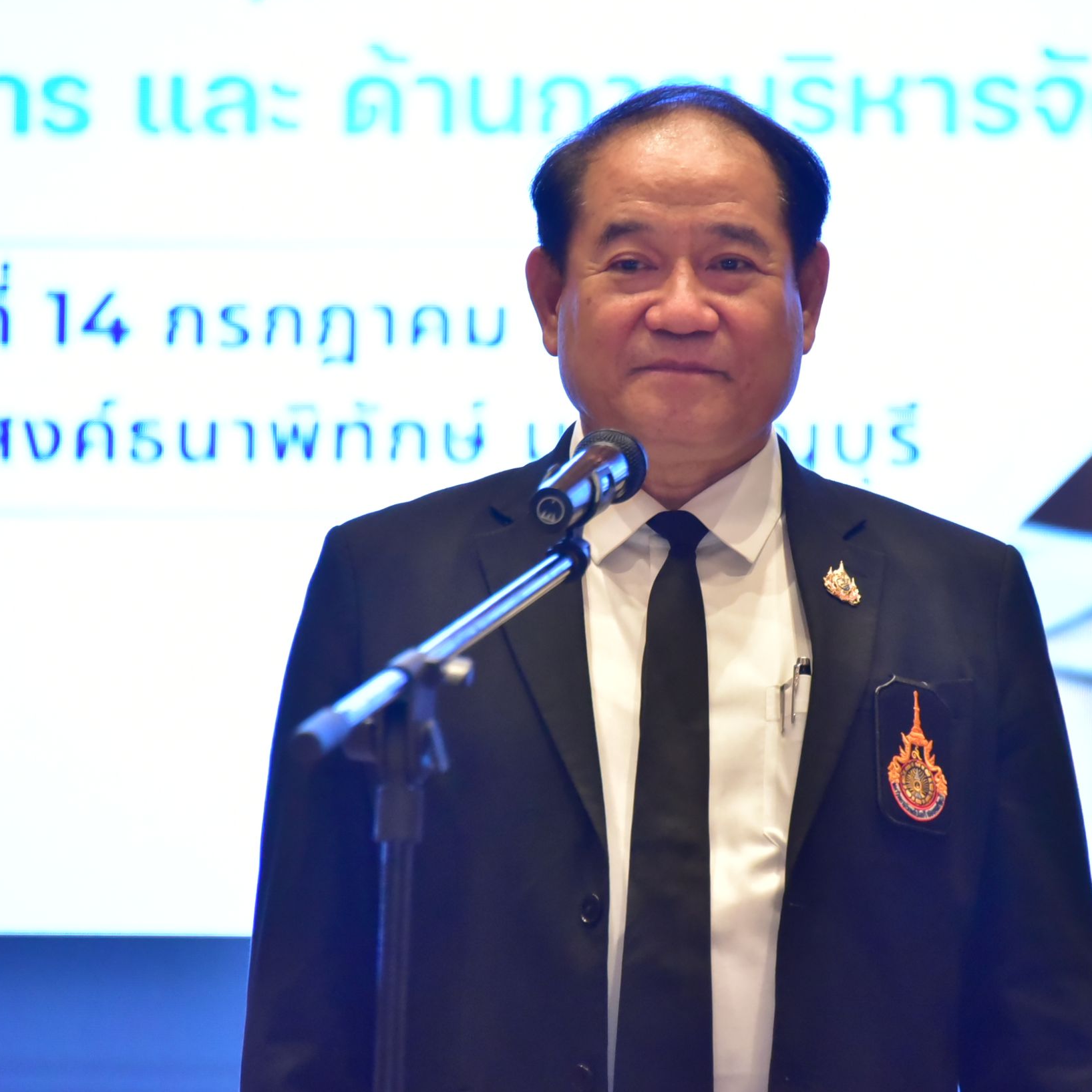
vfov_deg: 5.4
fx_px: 11599
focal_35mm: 325
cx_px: 668
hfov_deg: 5.4
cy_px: 549
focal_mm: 250
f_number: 5.6
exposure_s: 1/160
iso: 8000
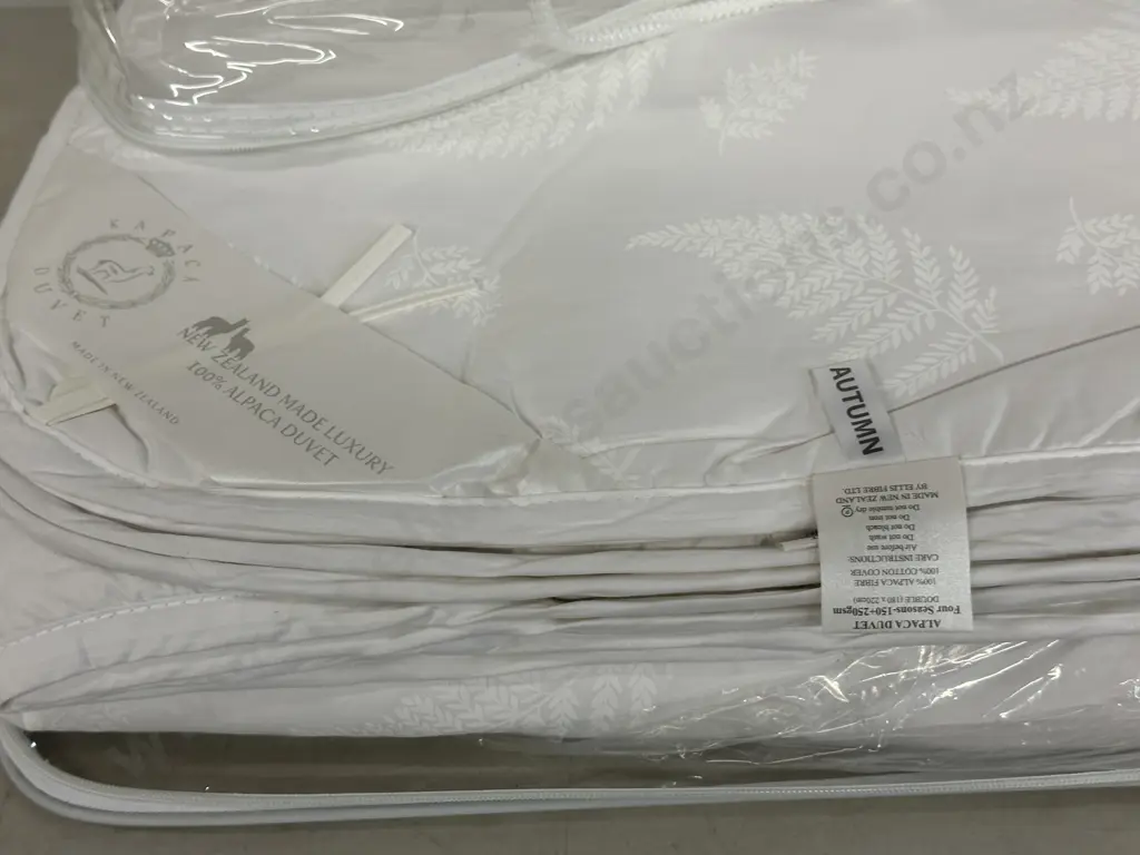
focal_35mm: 48
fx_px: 1581
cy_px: 428
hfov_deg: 39.7
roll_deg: +2.8
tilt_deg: -38.3
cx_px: 570
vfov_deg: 30.3
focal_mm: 6.86
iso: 80
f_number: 1.78
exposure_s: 1/100
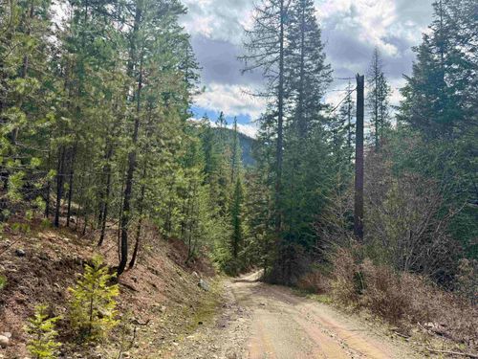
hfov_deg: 71.6
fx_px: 331
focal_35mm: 24
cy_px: 180
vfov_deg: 56.8
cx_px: 239
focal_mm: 6.76
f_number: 1.78
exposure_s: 1/4405
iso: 100
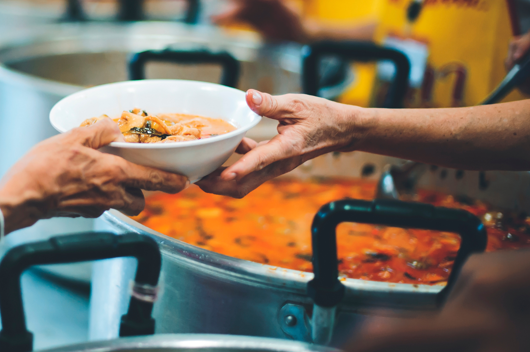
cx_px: 131
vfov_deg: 16.2
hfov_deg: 23.9
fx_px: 1236
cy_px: 116
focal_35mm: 84
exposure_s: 1/400
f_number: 1.4
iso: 1800
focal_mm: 50
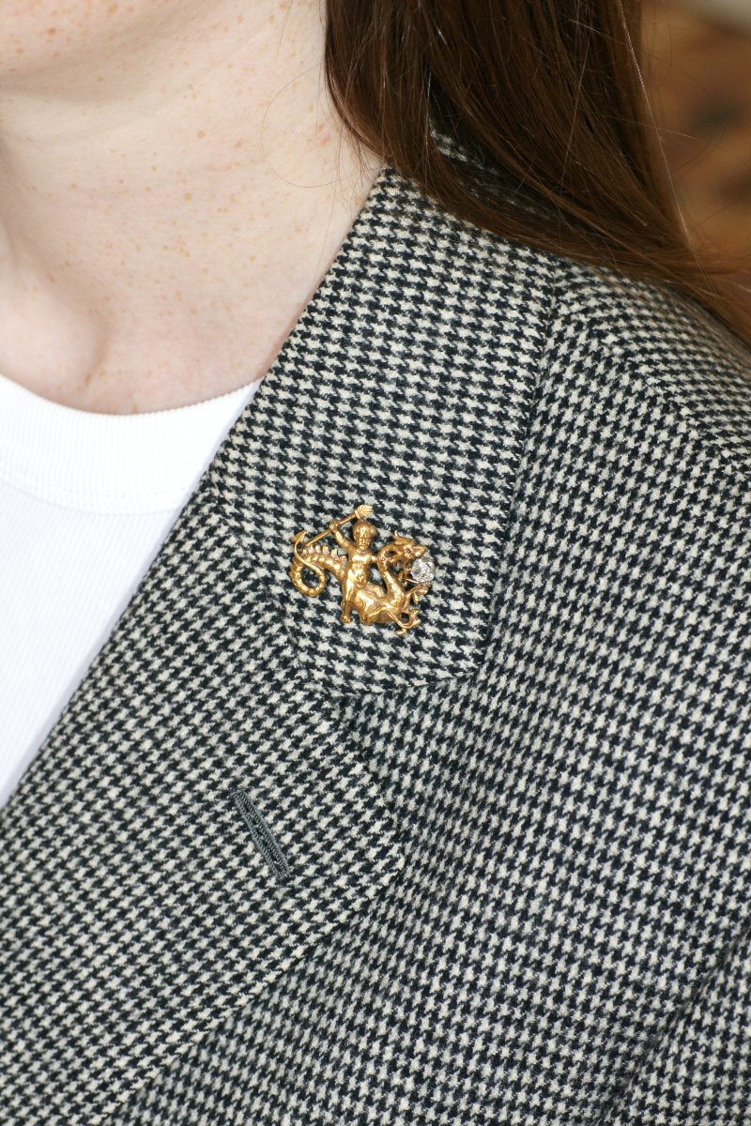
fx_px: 3285
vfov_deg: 19.5
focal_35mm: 105
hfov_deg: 13.0
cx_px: 376
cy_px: 563
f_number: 5.6
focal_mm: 70
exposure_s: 1/160
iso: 800
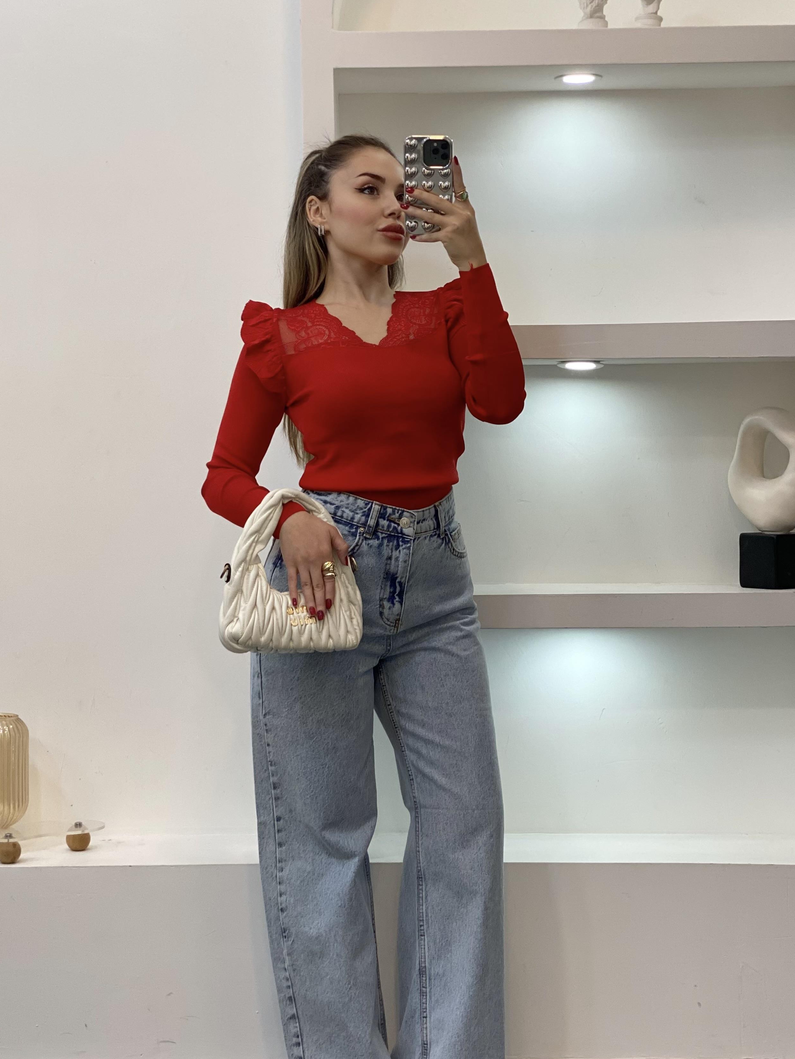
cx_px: 379
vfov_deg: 31.2
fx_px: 1898
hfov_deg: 23.6
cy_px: 604
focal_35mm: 62
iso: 64
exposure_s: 1/100
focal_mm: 6
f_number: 2
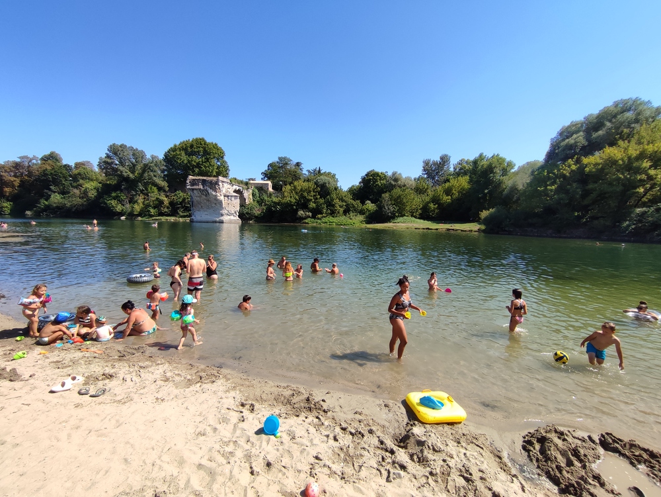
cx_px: 330
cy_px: 248
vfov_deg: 78.2
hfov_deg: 94.5
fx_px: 306
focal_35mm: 16
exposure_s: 1/860
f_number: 2.2
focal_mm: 1.65
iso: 50
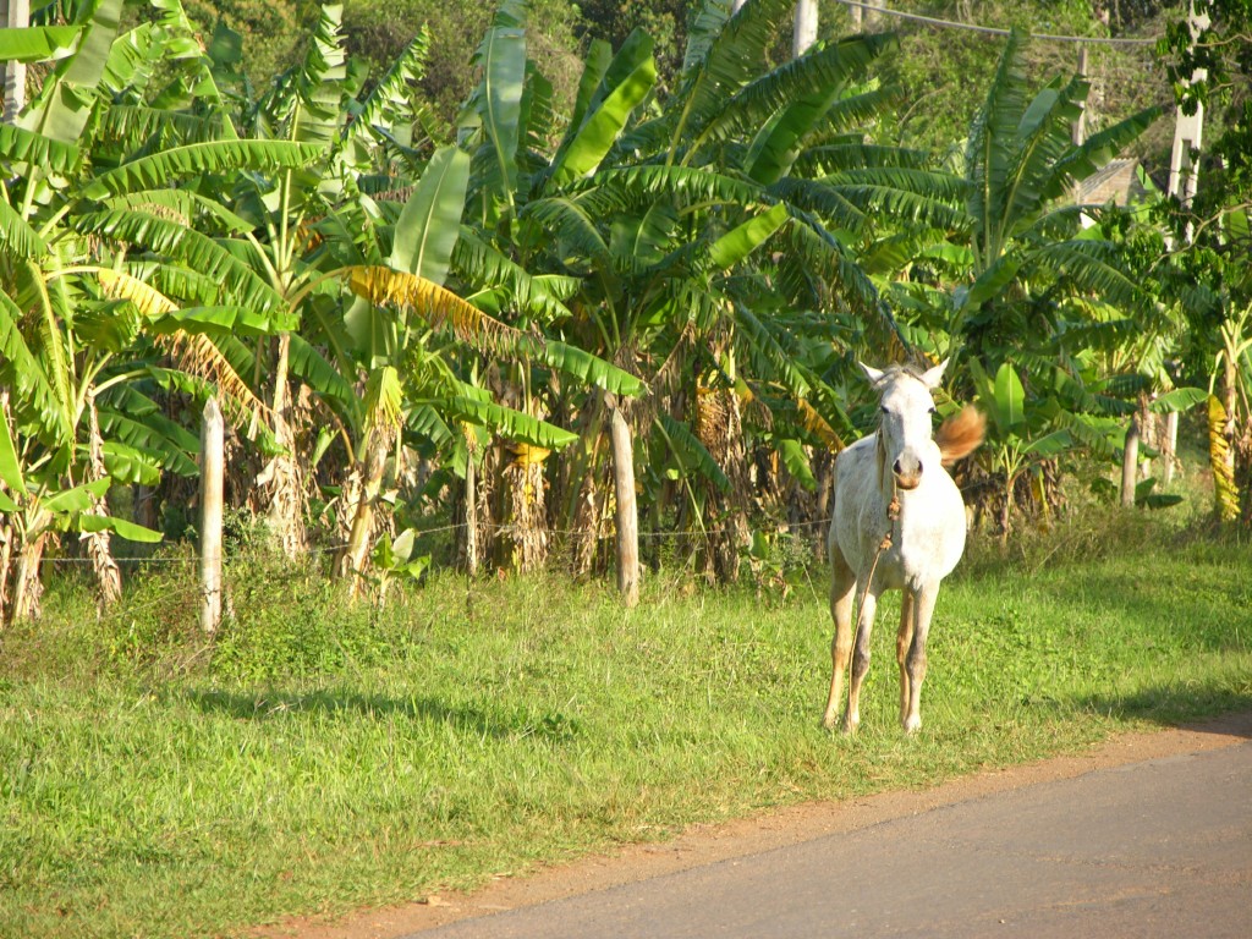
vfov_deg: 5.3
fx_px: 10127
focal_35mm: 280
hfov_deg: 7.1
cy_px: 470
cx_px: 626
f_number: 4.2
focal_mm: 71.2
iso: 50
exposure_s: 1/140
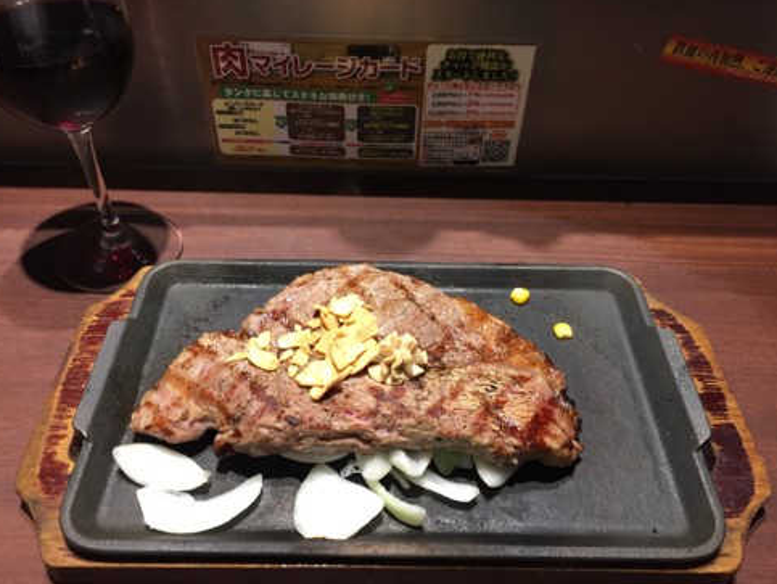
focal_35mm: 30
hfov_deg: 59.9
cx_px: 380
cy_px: 294
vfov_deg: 46.9
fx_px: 674
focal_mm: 4.15
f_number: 2.2
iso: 50
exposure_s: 1/30
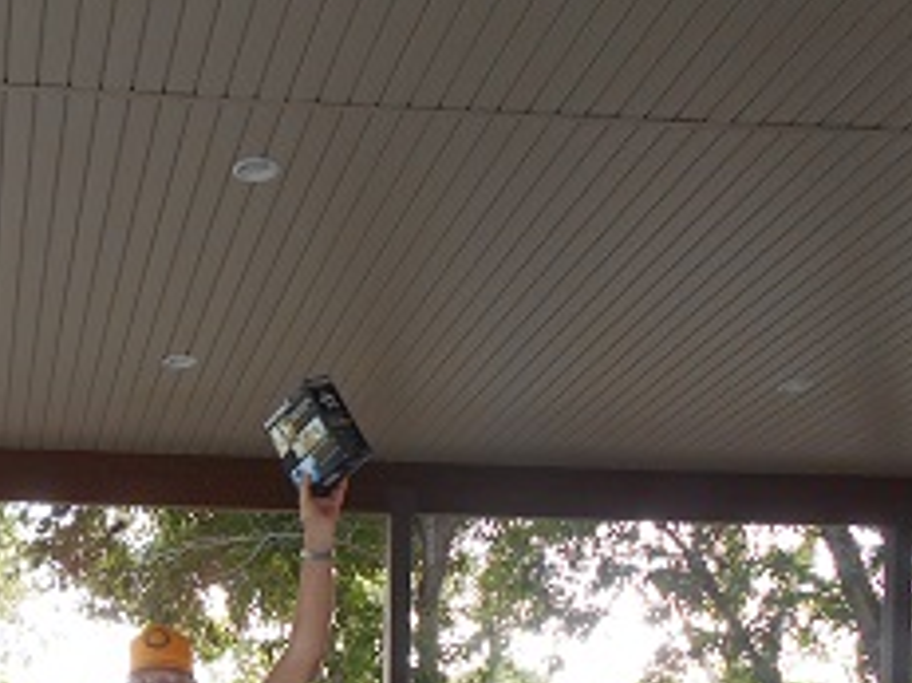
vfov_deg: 23.7
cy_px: 740
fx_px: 1527
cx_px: 114
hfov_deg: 31.9
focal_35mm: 58
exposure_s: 1/30
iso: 110
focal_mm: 4.6
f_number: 3.2
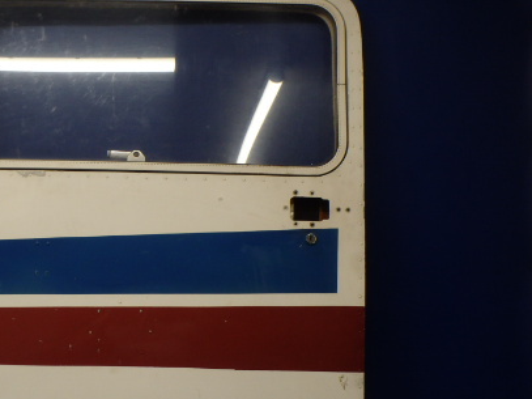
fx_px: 676
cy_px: 220
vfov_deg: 32.8
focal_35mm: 44
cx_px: 116
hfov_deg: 41.4
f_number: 3.9
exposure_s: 1/50
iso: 200
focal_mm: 5
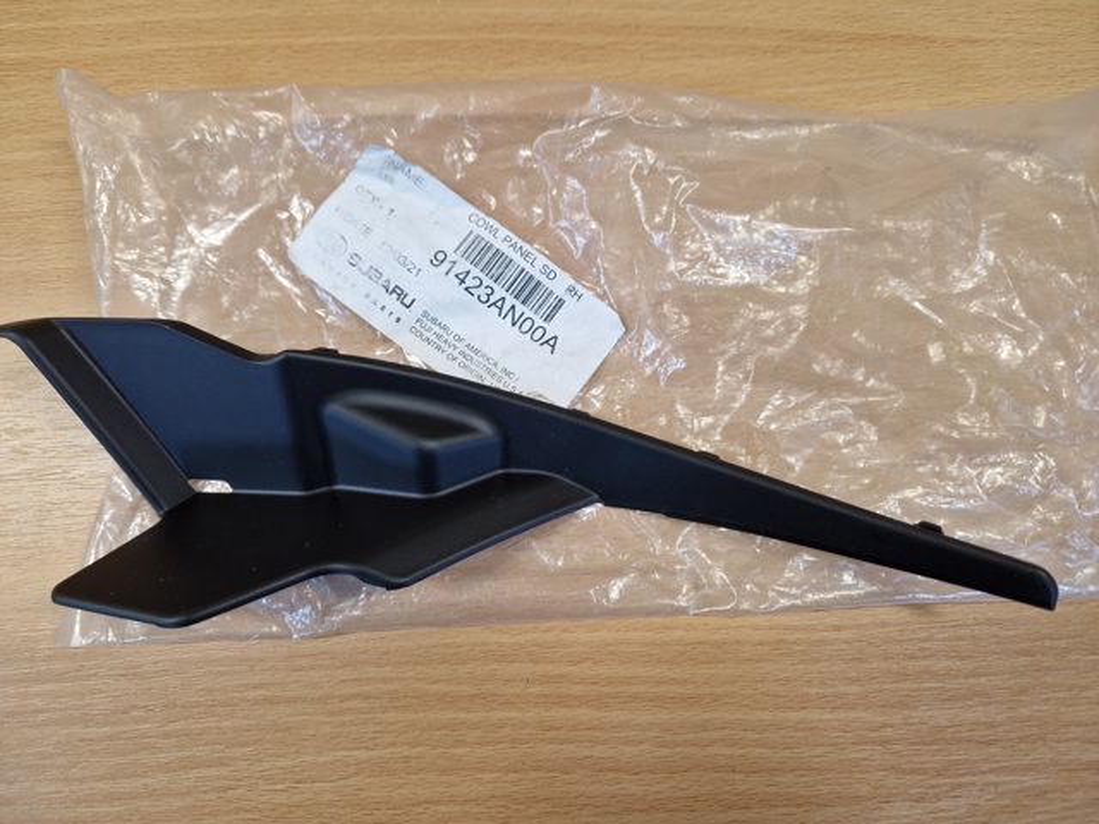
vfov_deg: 58.9
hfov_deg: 73.9
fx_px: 730
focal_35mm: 23
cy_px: 412
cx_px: 550
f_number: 1.8
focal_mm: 5.4
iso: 50
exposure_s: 1/100
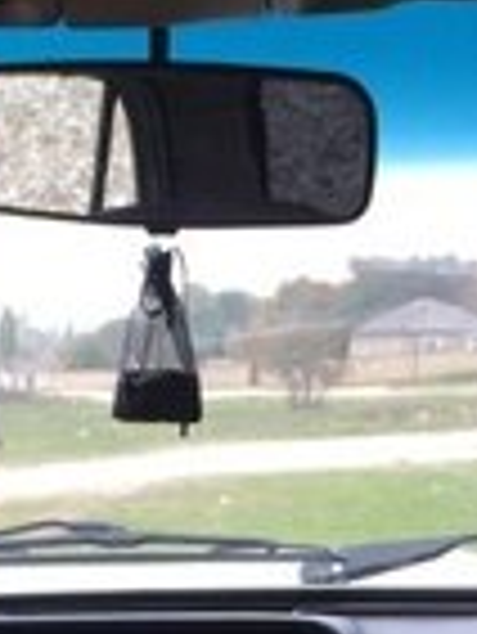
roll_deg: +3.0
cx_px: 50
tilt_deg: -19.6
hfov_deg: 14.4
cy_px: 1016
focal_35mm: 102
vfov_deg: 17.0
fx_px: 1871
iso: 64
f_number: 2.2
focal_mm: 4.15
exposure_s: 1/100
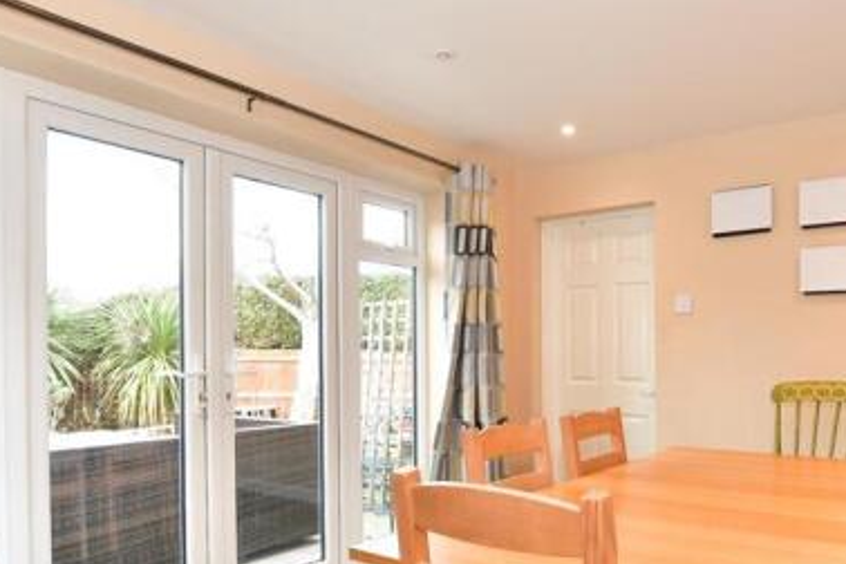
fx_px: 611
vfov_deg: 49.0
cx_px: 506
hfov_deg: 68.7
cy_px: 359
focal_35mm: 26
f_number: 5.6
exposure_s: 1/13
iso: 160
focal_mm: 10
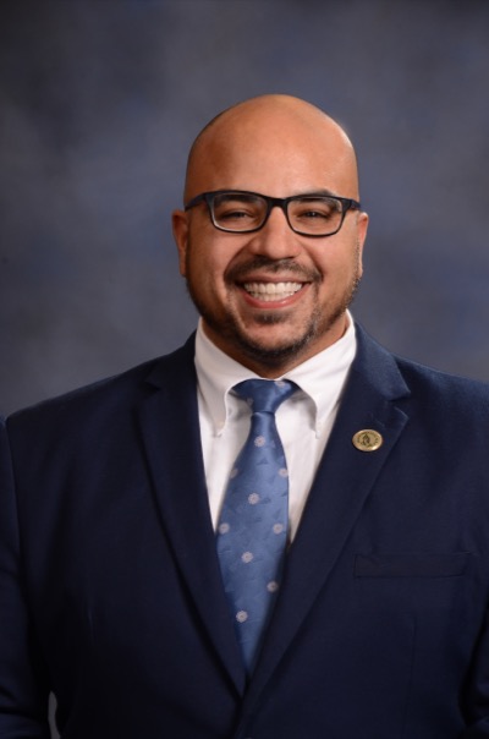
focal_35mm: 202
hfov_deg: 6.8
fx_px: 4145
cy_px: 370
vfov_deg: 10.2
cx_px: 244
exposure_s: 1/100
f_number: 11
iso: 400
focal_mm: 135
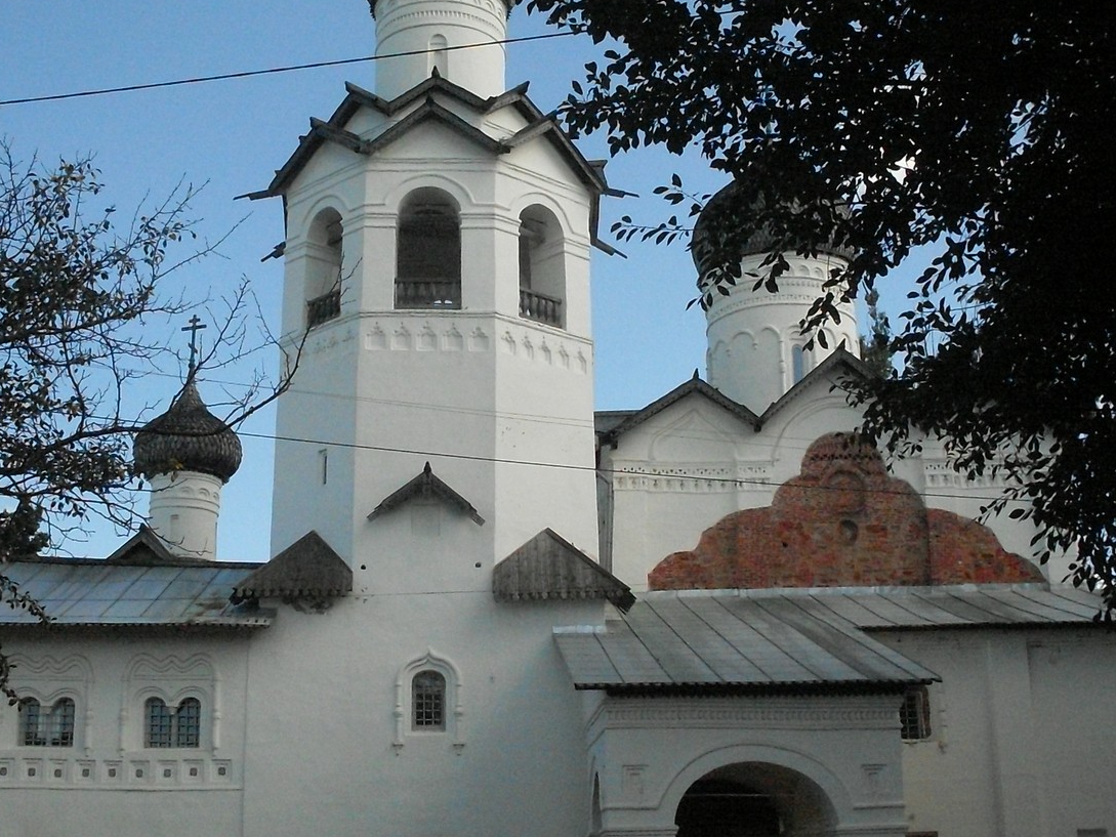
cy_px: 405
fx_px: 1612
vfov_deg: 29.1
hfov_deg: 38.2
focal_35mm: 50
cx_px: 555
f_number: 8.4
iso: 400
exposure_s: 1/750
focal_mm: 6.3
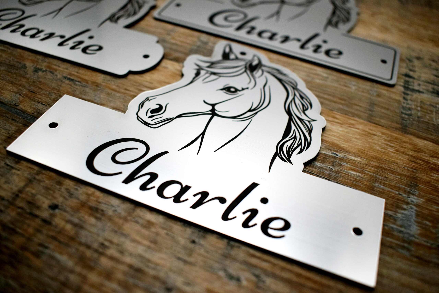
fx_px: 402
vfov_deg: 40.0
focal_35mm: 33
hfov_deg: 57.2
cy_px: 146
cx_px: 220
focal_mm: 22
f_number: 4.5
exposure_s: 1/250
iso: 800
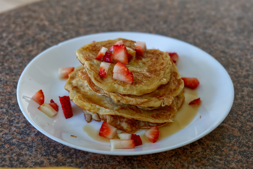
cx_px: 126
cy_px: 84
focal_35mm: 60
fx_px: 422
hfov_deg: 33.4
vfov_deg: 22.6
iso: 2000
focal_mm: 60
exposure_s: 1/80
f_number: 7.1
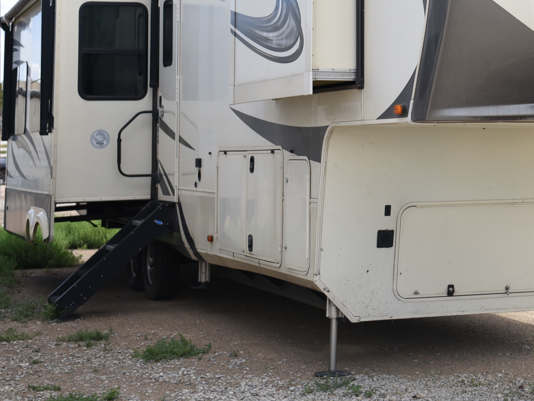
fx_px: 1388
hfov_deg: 21.2
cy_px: 12
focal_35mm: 90
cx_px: 501
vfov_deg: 16.1
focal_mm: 40
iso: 400
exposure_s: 1/4000
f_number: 2.8
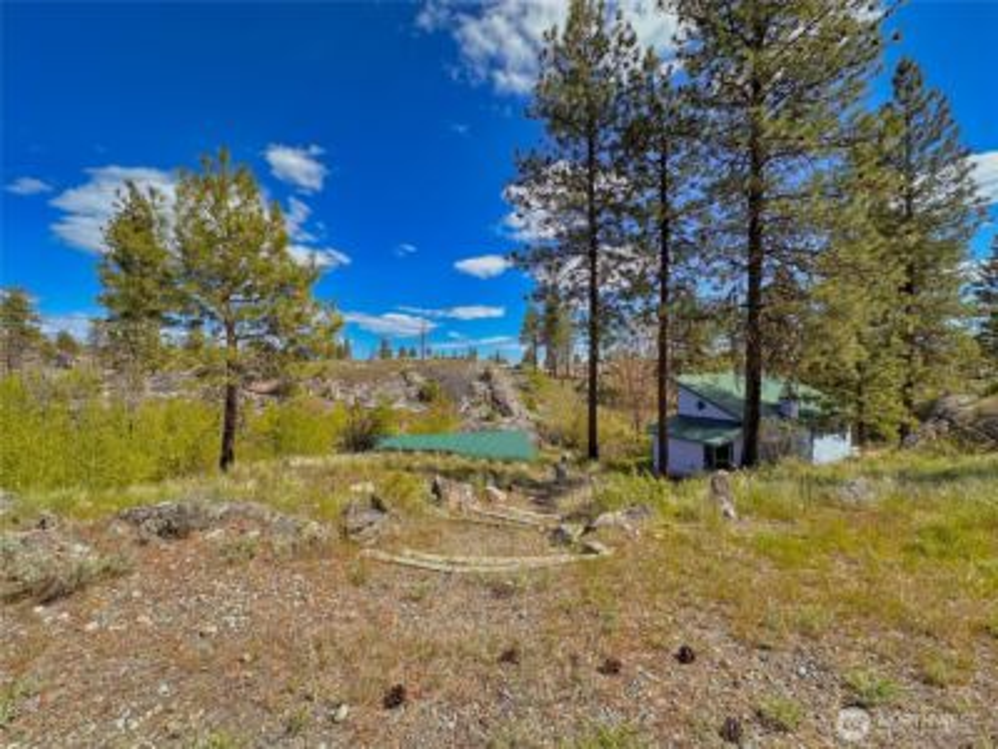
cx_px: 499
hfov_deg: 102.1
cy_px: 374
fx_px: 404
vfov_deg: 85.7
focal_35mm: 14
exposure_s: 1/1043
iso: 40
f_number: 2.2
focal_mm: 2.2
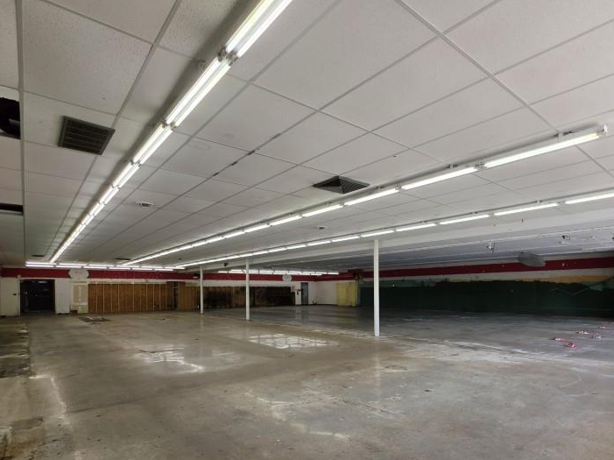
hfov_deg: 83.9
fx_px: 337
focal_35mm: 19
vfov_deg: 67.2
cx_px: 359
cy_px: 296
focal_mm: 2.2
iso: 20
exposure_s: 1/120
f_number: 1.9
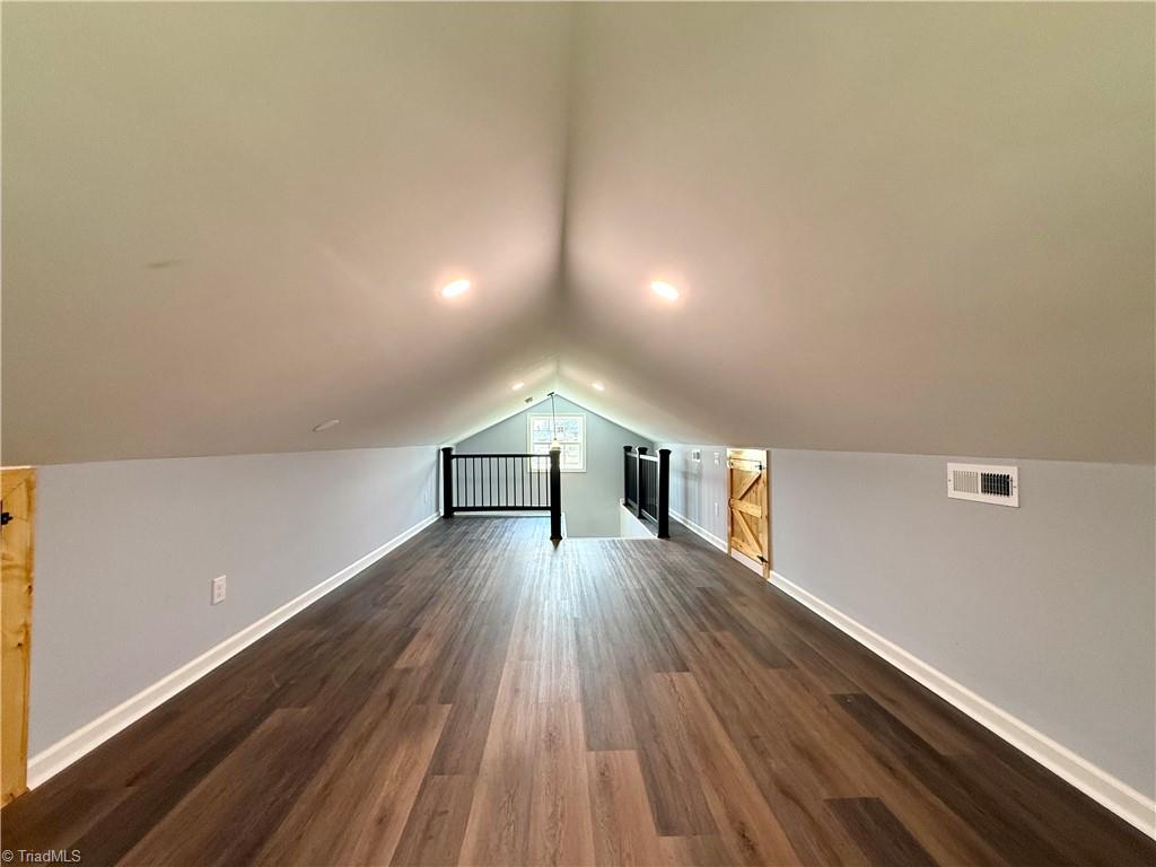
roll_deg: -0.2
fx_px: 468
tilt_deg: +0.8
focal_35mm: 14
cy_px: 434
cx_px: 578
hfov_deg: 102.1
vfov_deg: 85.7
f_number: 2.2
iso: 250
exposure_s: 1/120
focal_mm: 2.22
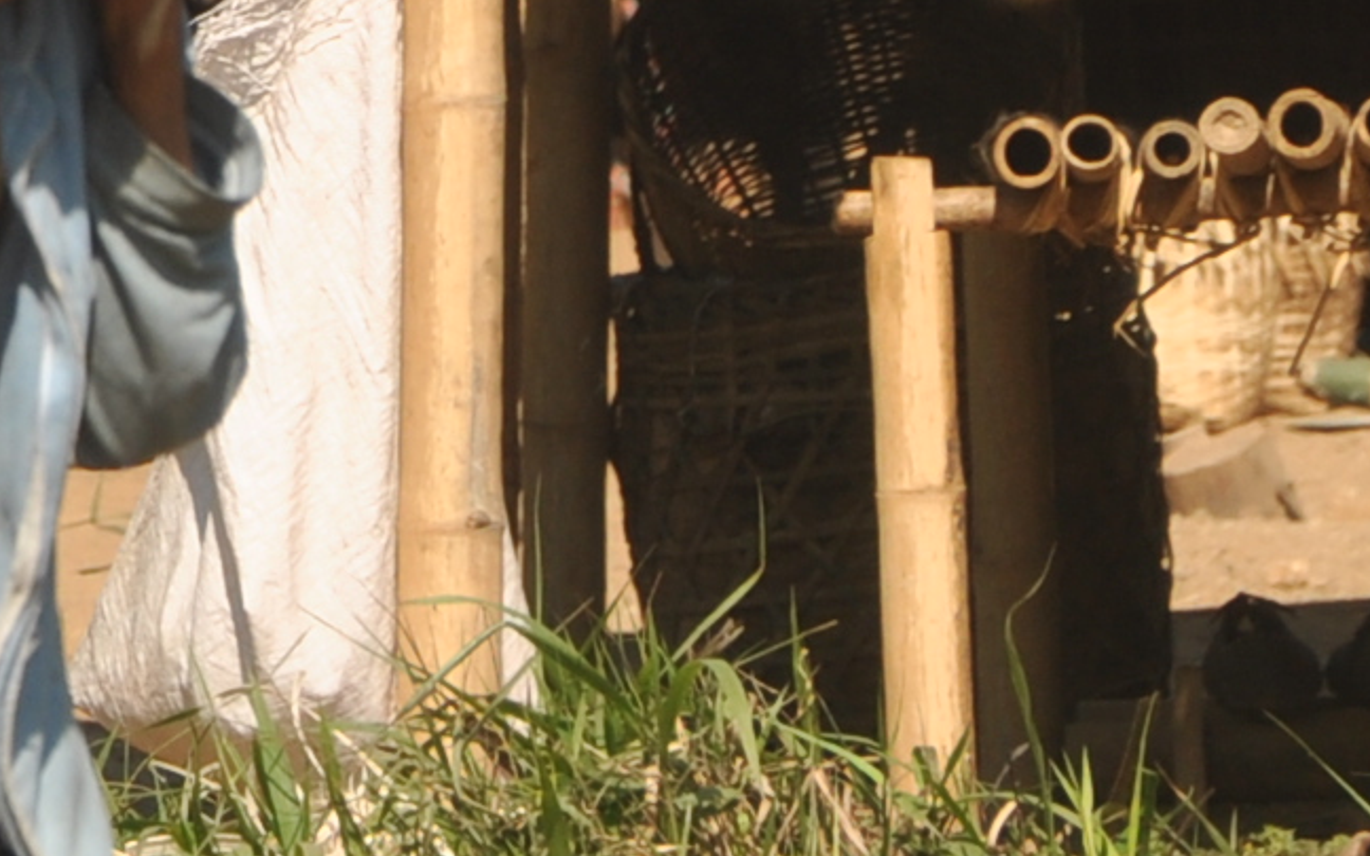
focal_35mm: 796
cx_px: -1144
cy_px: 137
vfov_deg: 1.7
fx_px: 29702
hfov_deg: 2.6
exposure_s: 1/800
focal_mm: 105
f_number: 6.3
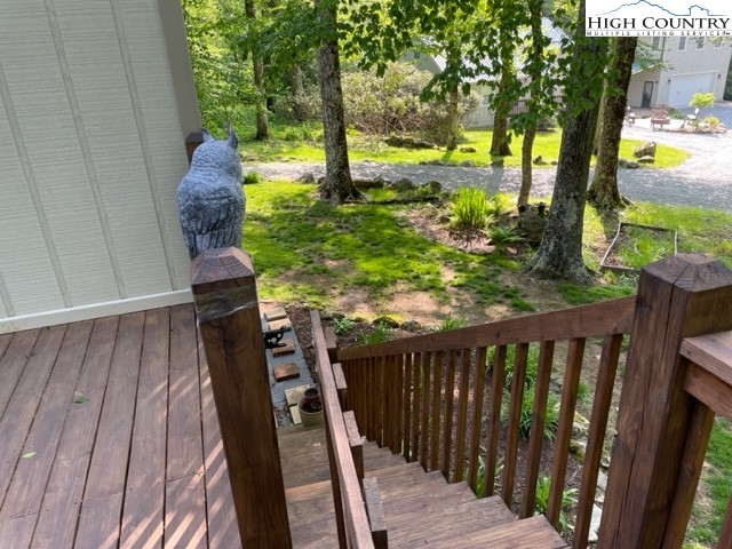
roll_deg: +4.5
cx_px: 366
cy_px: 274
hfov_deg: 67.3
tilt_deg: -24.1
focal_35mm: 26
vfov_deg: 53.1
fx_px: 550
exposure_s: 1/130
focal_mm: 4.2
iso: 32
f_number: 1.6
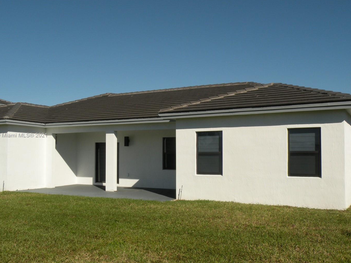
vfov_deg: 36.8
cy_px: 136
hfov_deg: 47.9
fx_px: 395
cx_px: 172
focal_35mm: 39
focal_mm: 5.8
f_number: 8
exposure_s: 1/386
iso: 64
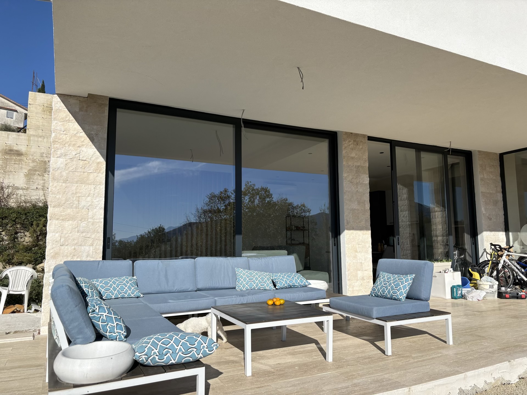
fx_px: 396
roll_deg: +0.4
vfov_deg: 53.1
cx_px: 264
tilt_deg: +7.0
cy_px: 198
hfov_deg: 67.3
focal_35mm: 26
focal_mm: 5.96
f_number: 1.6
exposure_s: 1/5814
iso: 50
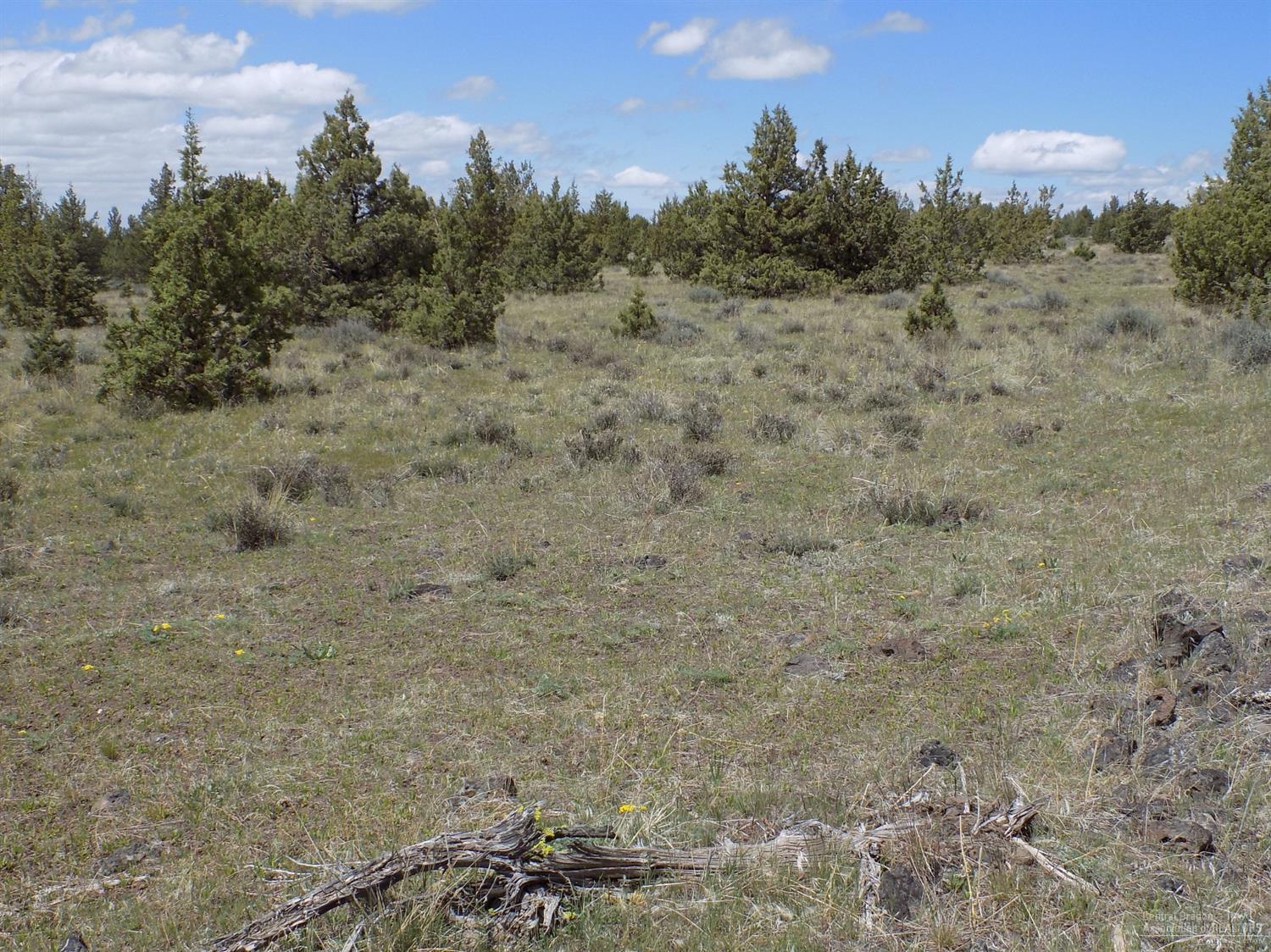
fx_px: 1358
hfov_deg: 50.2
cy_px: 476
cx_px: 636
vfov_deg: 38.6
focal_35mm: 37
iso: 80
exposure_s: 1/1250
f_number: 3.5
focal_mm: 6.6
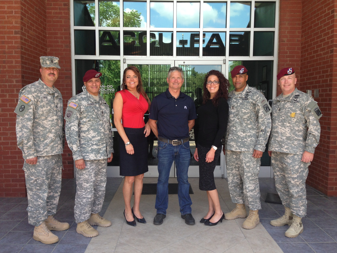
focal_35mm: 33
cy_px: 126
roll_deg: -1.1
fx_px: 321
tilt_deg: -3.4
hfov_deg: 55.4
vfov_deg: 42.9
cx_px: 168
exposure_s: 1/151
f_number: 2.4
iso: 50
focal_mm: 4.12
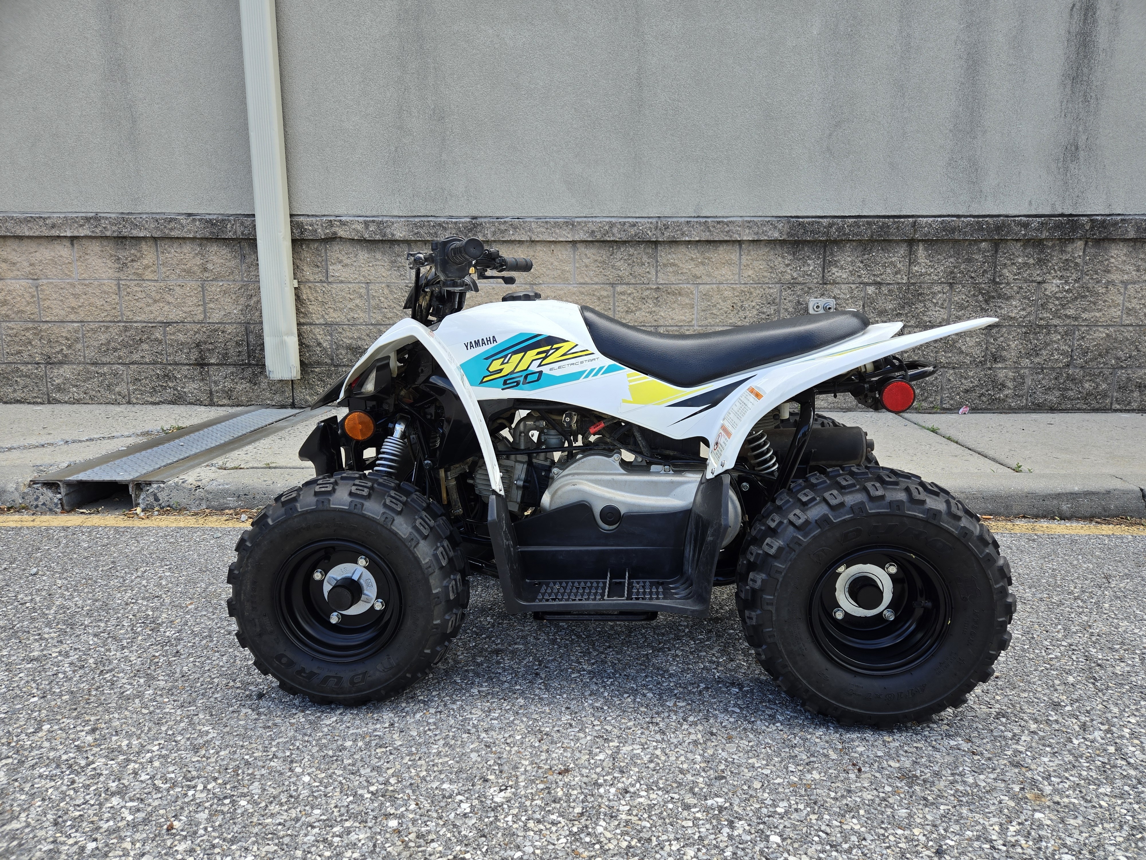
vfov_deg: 58.9
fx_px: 761
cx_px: 573
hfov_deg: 73.9
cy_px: 430
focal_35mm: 23
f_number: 1.8
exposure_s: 1/330
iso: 25
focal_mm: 5.4
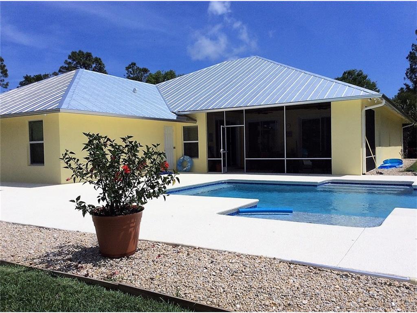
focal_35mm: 32
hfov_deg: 56.8
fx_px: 385
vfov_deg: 44.2
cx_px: 208
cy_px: 156
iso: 32
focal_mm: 3.3
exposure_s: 1/4405
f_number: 2.4
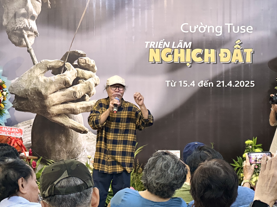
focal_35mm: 77
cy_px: 104
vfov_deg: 19.1
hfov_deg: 25.3
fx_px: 616
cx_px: 138
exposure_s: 1/50
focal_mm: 9
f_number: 2.8
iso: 250
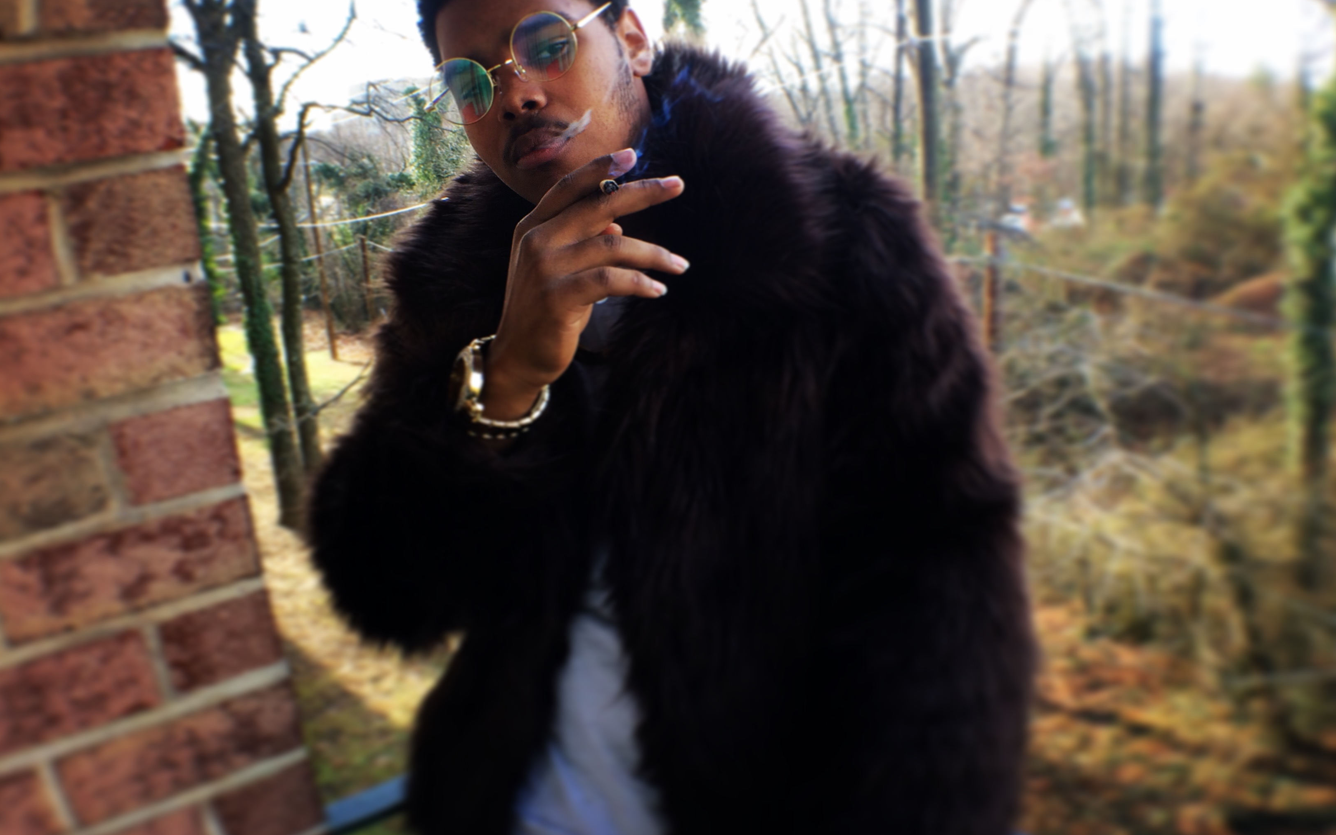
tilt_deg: -16.1
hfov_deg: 61.2
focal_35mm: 31
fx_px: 1129
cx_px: 669
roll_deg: +6.2
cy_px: 382
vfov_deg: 40.6
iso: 32
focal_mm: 4.15
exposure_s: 1/122
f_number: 2.2
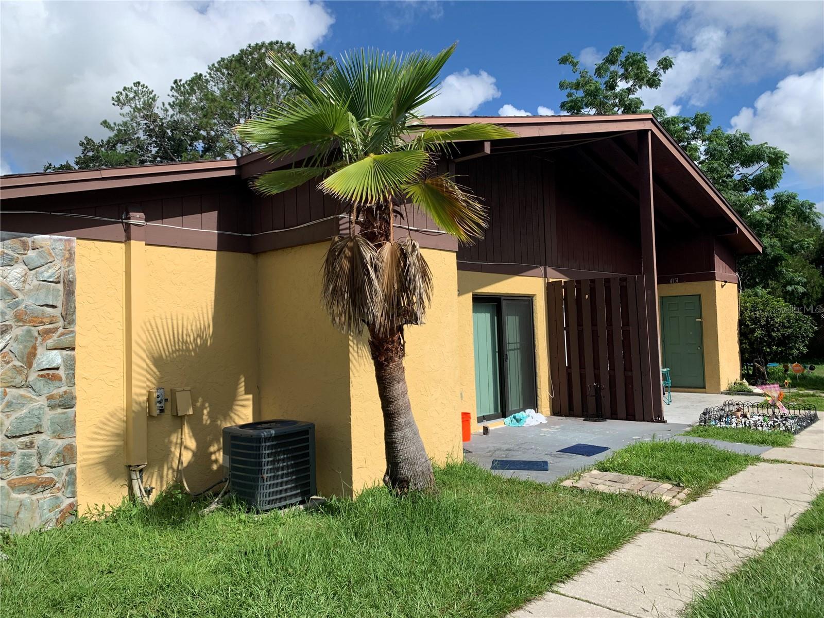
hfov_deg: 67.3
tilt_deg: +1.6
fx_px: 619
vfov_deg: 53.1
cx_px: 412
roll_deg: +1.7
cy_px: 309
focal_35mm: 26
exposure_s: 1/2545
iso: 25
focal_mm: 4.25
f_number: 1.8
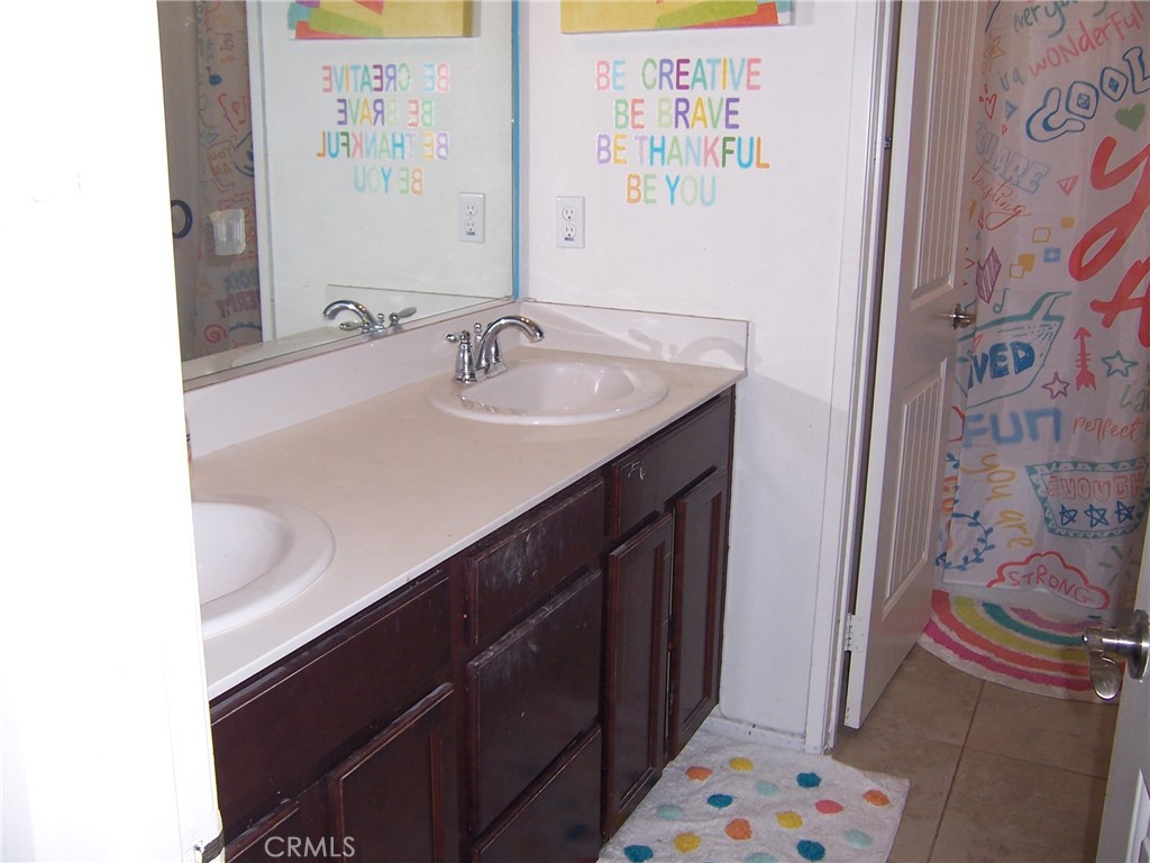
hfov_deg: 55.4
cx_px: 575
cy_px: 432
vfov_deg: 42.9
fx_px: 1096
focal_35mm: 33
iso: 80
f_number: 2.8
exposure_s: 1/60
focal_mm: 5.5
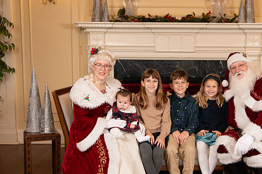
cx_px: 159
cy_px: 107
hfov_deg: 35.0
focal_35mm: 57
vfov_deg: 23.7
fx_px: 414
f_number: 6.3
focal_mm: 38
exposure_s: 1/200
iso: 1600
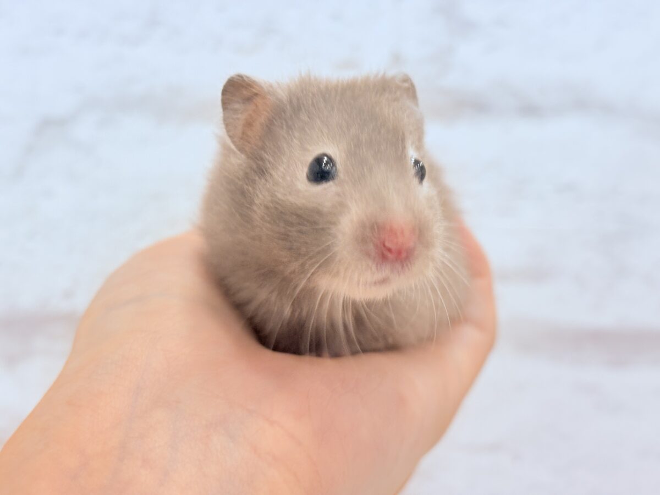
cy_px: 248
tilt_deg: +0.2
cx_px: 330
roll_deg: -0.9
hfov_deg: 36.8
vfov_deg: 28.0
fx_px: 991
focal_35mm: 52
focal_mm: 5.96
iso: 50
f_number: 1.6
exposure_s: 1/50
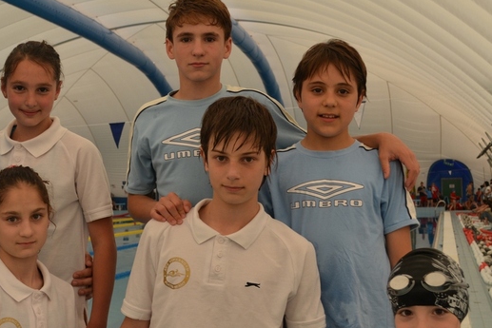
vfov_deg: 20.9
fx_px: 889
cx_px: 151
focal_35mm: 65
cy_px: 158
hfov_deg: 30.6
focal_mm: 28
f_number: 5.6
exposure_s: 1/125
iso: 320
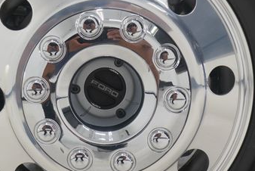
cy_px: 81
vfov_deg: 13.2
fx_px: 737
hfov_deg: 19.6
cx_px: 107
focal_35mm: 104
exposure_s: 1/160
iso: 400
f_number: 5.6
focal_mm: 37
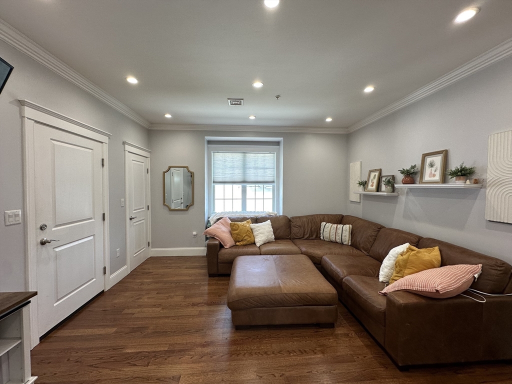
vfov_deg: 85.7
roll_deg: +0.4
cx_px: 256
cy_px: 192
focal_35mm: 14
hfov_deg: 102.1
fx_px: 207
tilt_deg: -1.2
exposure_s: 1/120
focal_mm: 2.22
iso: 100
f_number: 2.2
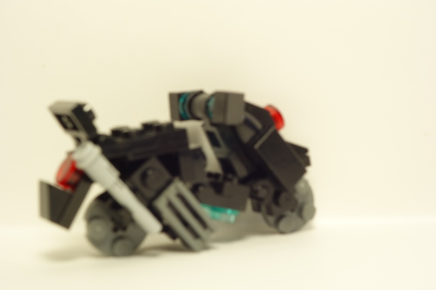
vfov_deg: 22.3
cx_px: 218
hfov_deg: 32.9
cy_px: 145
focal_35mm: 61
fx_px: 739
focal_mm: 22.49
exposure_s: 1/8
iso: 125
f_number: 11
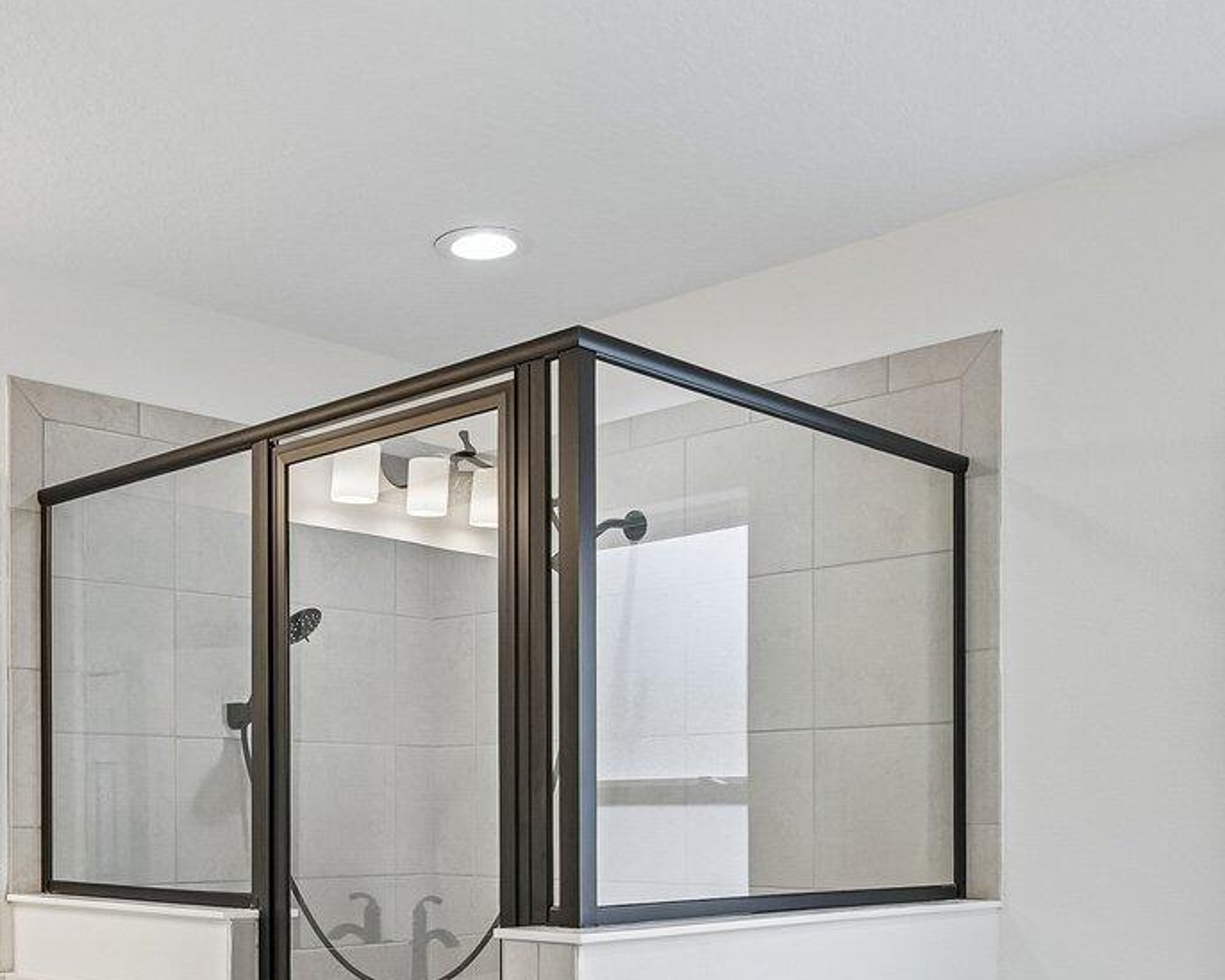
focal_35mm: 43
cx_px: 425
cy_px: 836
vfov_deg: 33.2
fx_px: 1574
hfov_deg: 42.1
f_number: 8
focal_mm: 15.5
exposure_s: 1/20
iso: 100
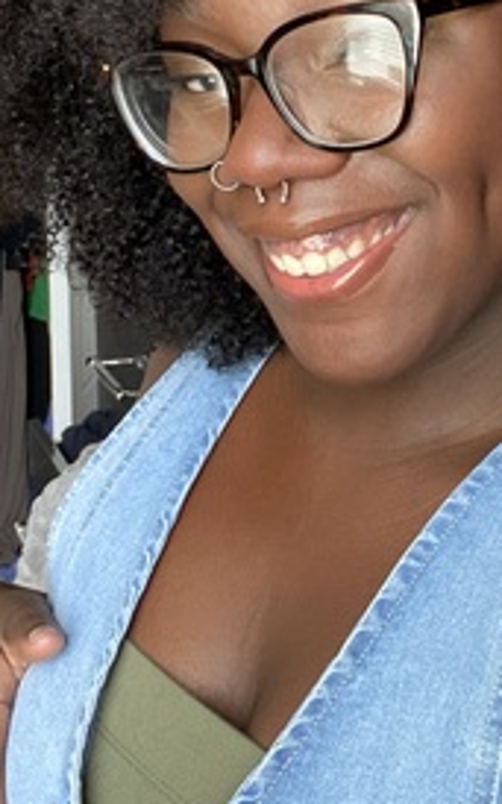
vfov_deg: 34.9
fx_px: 1271
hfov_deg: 22.1
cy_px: 285
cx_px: 389
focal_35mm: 58
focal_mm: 2.71
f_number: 2.2
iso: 160
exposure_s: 1/60
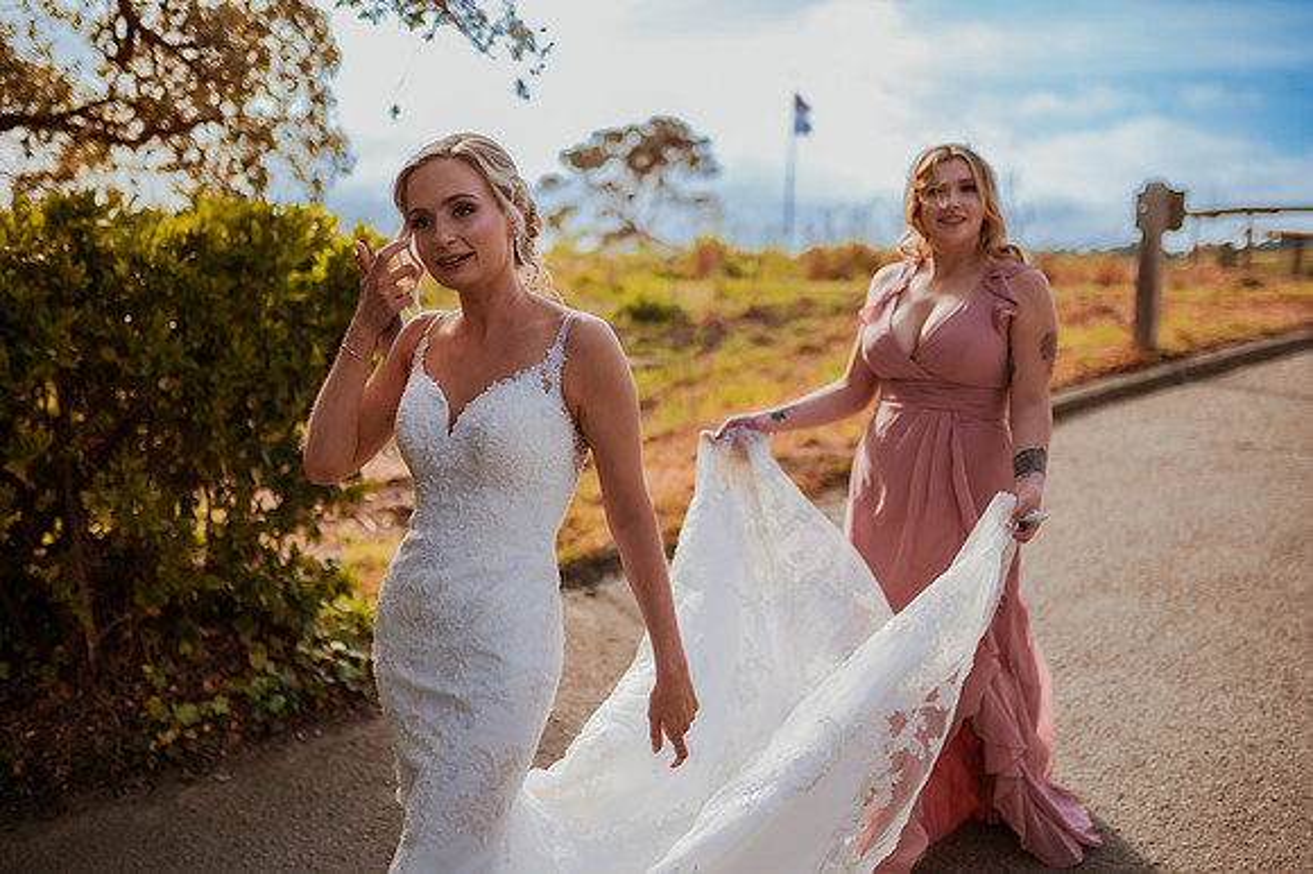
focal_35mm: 35
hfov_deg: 54.5
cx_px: 656
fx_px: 1276
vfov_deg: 37.8
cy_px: 437
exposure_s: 1/3200
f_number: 1.8
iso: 125
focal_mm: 35
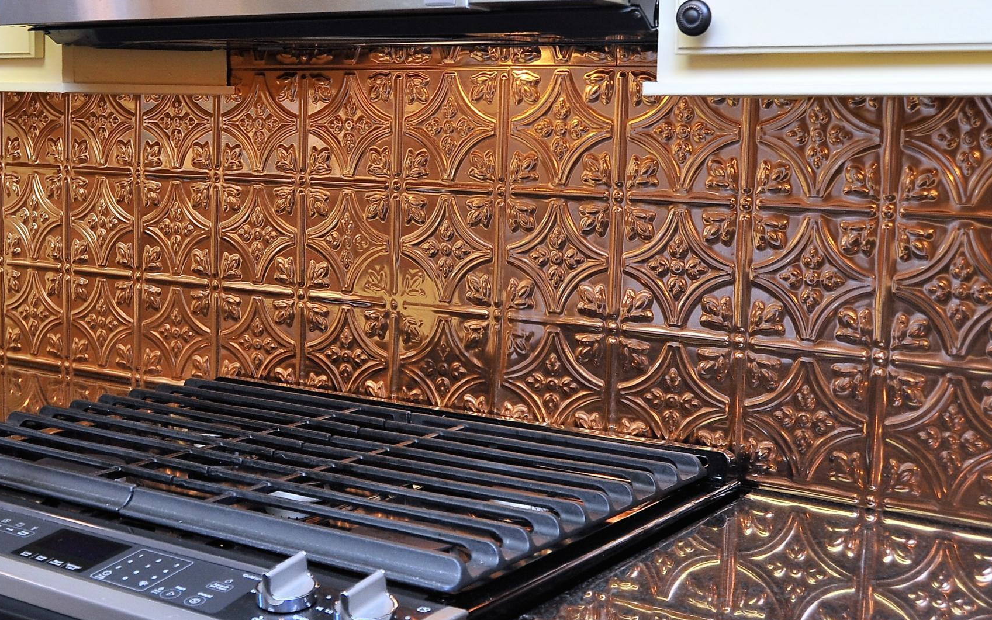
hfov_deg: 37.0
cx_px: 301
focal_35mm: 54
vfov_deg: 24.0
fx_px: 1460
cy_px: 260
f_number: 6.3
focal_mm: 30
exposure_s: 1/30
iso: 1000
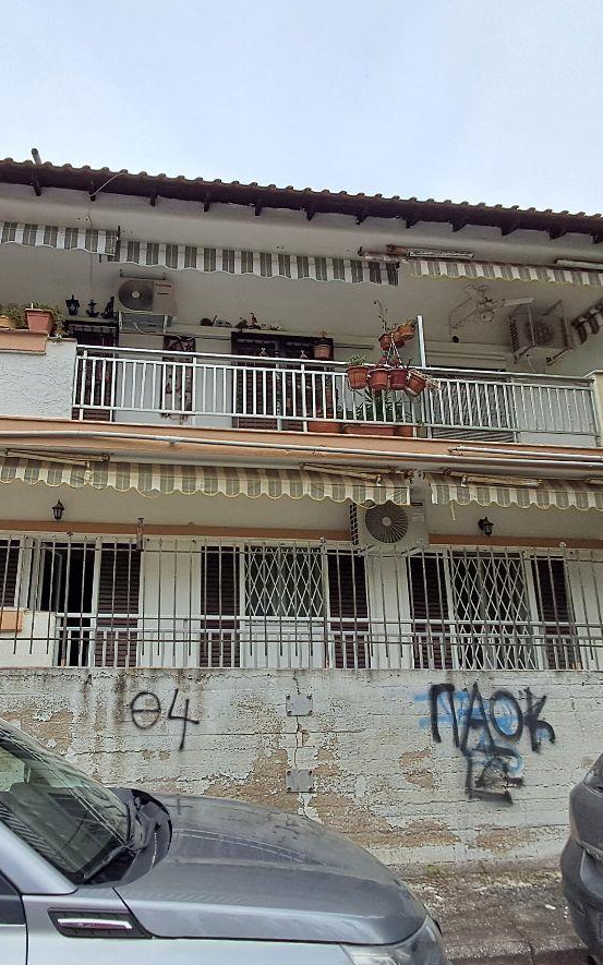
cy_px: 484
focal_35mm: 23
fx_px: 605
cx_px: 196
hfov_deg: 51.9
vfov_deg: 77.2
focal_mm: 1.64
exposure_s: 1/846
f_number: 2.2
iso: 40
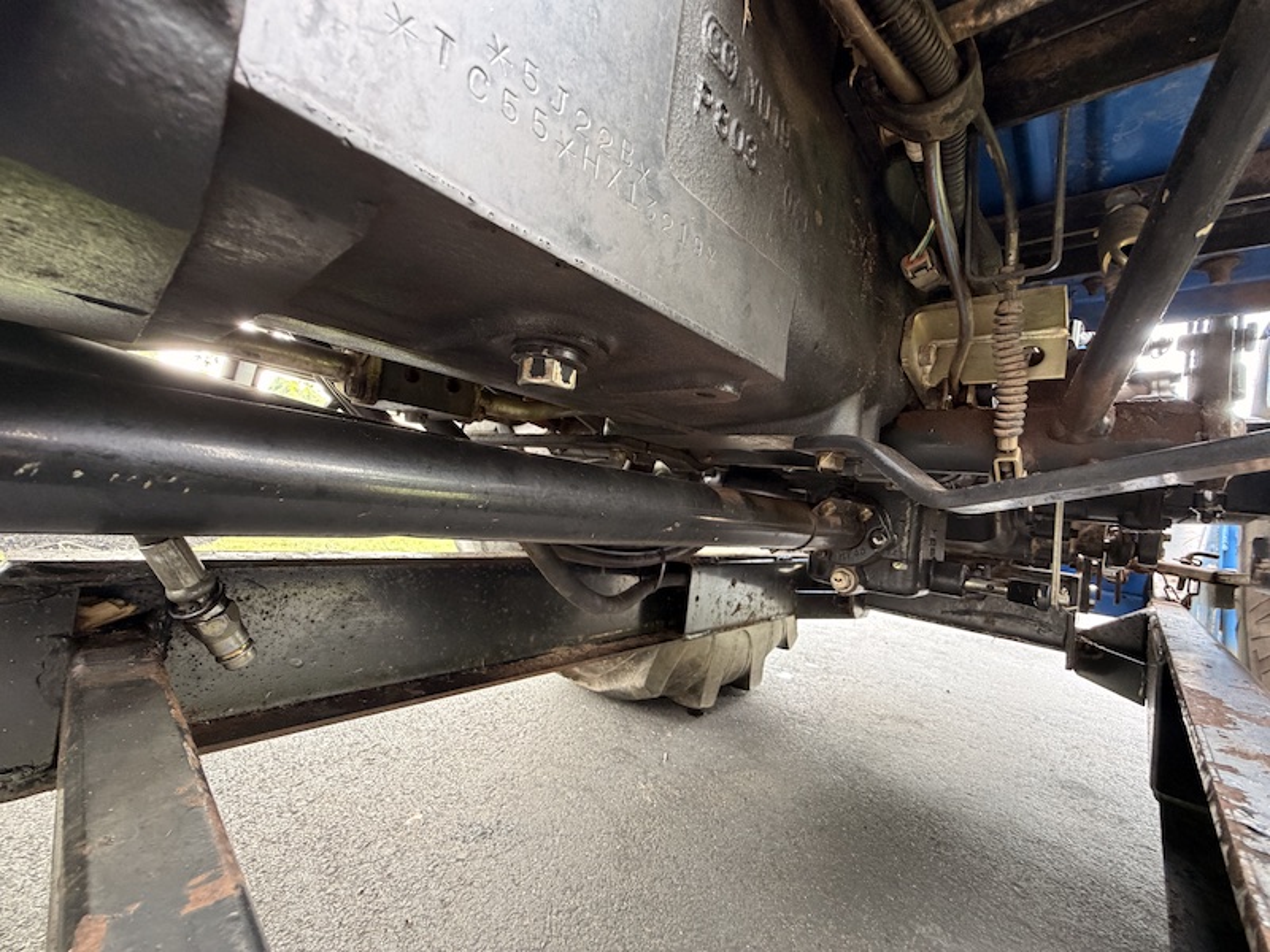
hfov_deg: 102.1
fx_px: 514
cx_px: 635
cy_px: 476
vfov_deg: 85.7
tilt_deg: +1.4
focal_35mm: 14
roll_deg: -7.7
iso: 320
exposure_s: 1/79
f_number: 2.2
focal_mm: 2.22
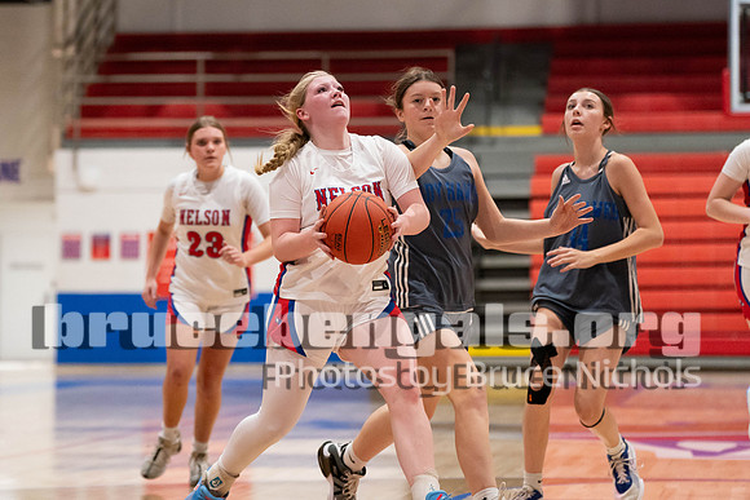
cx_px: 319
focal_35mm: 146
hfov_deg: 14.1
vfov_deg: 9.4
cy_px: 180
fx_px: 3033
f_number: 2.8
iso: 5000
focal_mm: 109
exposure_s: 1/1000
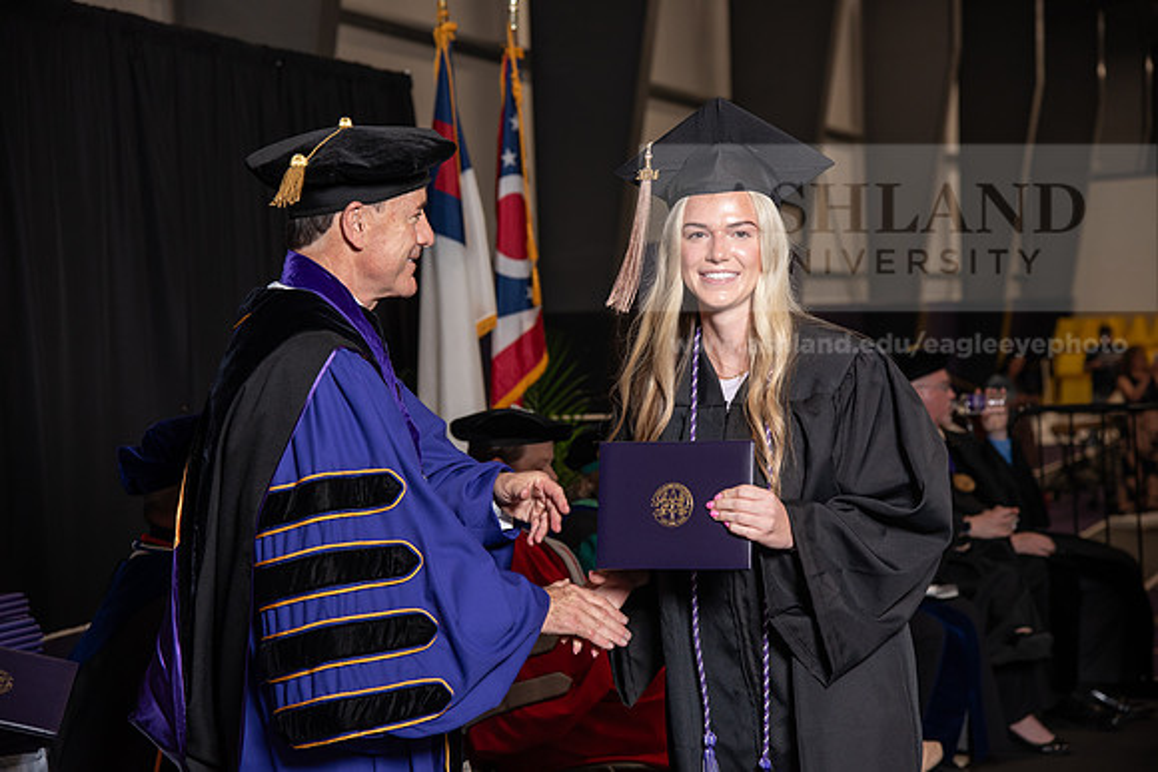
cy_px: 386
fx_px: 2638
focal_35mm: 82
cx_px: 579
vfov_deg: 16.7
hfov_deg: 24.8
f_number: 5
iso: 1000
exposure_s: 1/200
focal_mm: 82
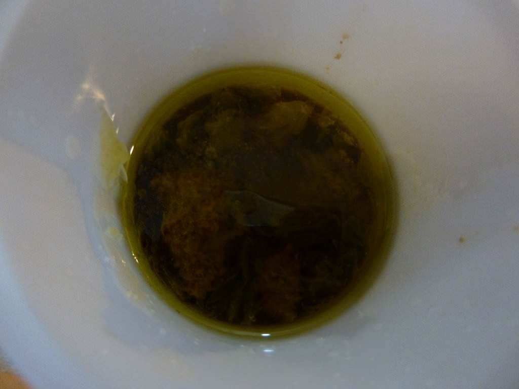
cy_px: 194
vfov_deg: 54.9
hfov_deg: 69.4
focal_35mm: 25
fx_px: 375
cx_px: 260
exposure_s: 1/20
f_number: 3.3
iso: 400
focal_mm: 4.1
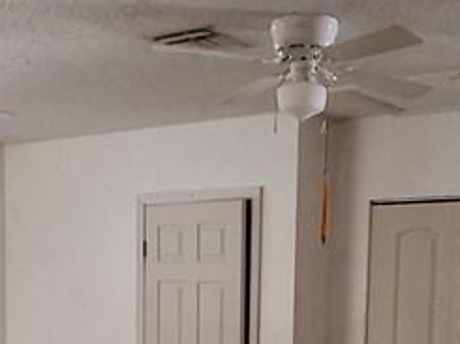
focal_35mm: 67
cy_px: 374
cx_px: 218
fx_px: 889
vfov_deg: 20.9
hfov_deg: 29.0
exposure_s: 1/24
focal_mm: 1.64
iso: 500
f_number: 2.2
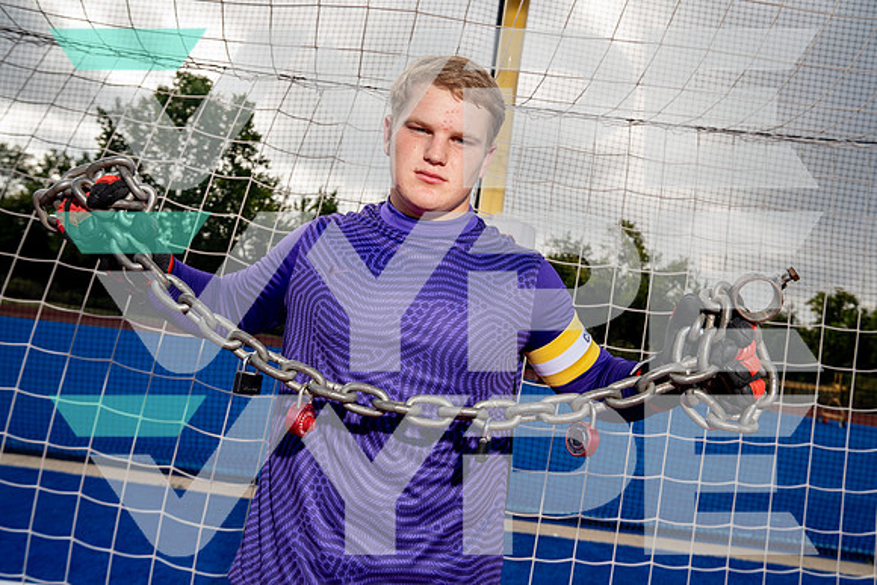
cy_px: 292
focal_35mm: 27
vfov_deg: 48.0
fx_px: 658
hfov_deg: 67.4
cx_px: 438
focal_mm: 27
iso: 100
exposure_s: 1/250
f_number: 5.6
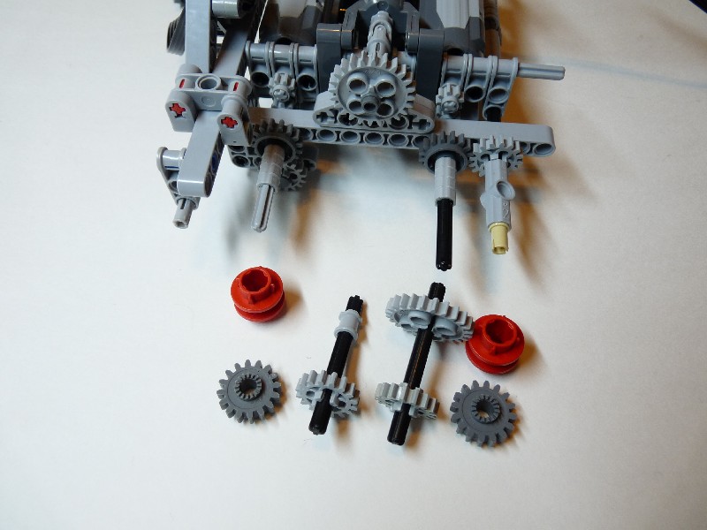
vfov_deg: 51.4
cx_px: 354
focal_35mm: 27
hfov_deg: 65.3
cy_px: 265
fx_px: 551
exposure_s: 1/30
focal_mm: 4.8
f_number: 2.8
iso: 125
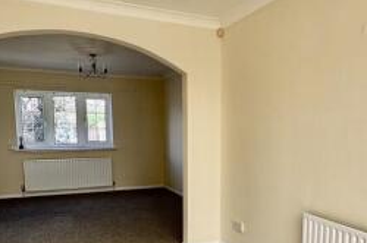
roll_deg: -0.5
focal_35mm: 34
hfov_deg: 55.6
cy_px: 178
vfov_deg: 37.9
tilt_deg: -8.5
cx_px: 212
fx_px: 346
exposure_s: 1/132
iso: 40
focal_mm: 2.22
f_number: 2.2
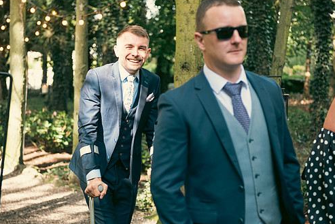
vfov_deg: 18.7
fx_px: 679
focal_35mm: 73
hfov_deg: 27.7
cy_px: 111
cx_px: 152
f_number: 3.5
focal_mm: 62
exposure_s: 1/160
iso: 250
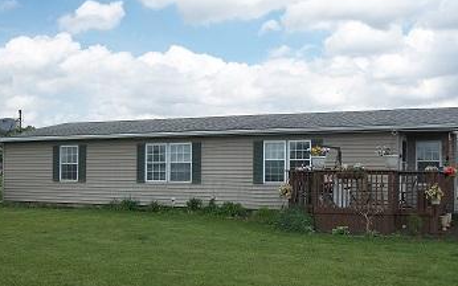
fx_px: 611
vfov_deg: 26.2
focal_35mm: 49
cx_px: 237
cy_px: 187
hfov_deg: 41.1
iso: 80
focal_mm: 7.1
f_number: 9.9
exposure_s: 1/125
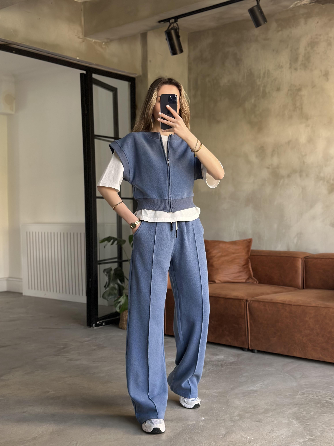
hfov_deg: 30.3
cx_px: 167
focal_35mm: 48
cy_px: 223
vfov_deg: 39.7
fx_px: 618
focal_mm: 6.86
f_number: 1.78
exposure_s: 1/60
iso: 250
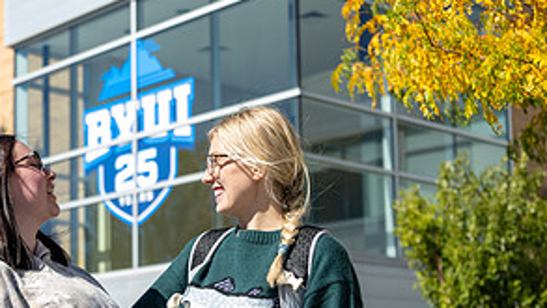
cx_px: 125
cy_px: 261
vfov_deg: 15.4
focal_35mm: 78
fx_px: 1132
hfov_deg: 26.8
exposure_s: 1/2000
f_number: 2.8
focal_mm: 36
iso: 50
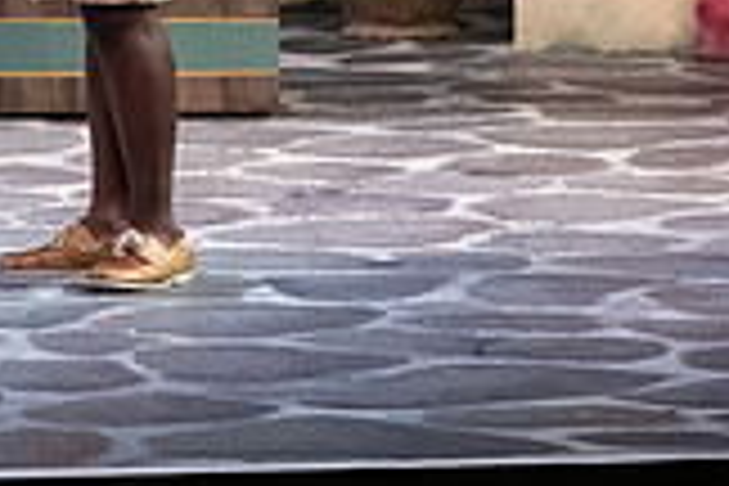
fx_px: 12291
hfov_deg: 3.4
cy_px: -277
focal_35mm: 607
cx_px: -324
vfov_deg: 2.3
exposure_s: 1/500
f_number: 3.2
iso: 3200
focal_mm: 170
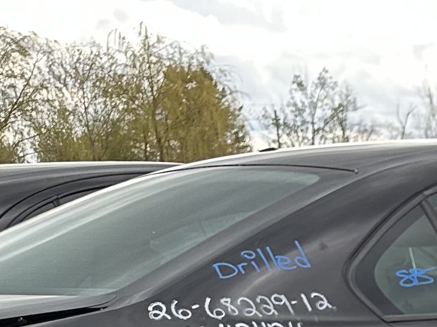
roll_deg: +0.5
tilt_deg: -15.4
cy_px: 719
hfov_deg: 12.5
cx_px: 1067
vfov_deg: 10.8
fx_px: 1528
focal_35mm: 121
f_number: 1.78
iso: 80
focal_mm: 6.86
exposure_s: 1/816
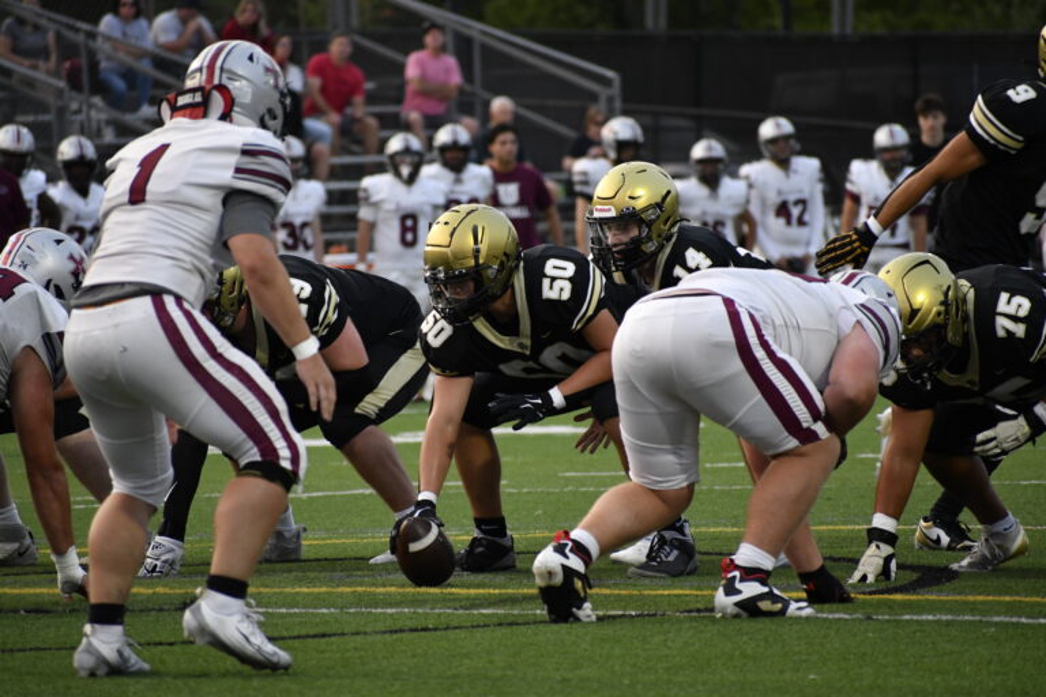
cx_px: 523
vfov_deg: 3.8
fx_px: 10459
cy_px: 348
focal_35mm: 360
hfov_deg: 5.7
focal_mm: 240
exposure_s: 1/640
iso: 1600
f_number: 6
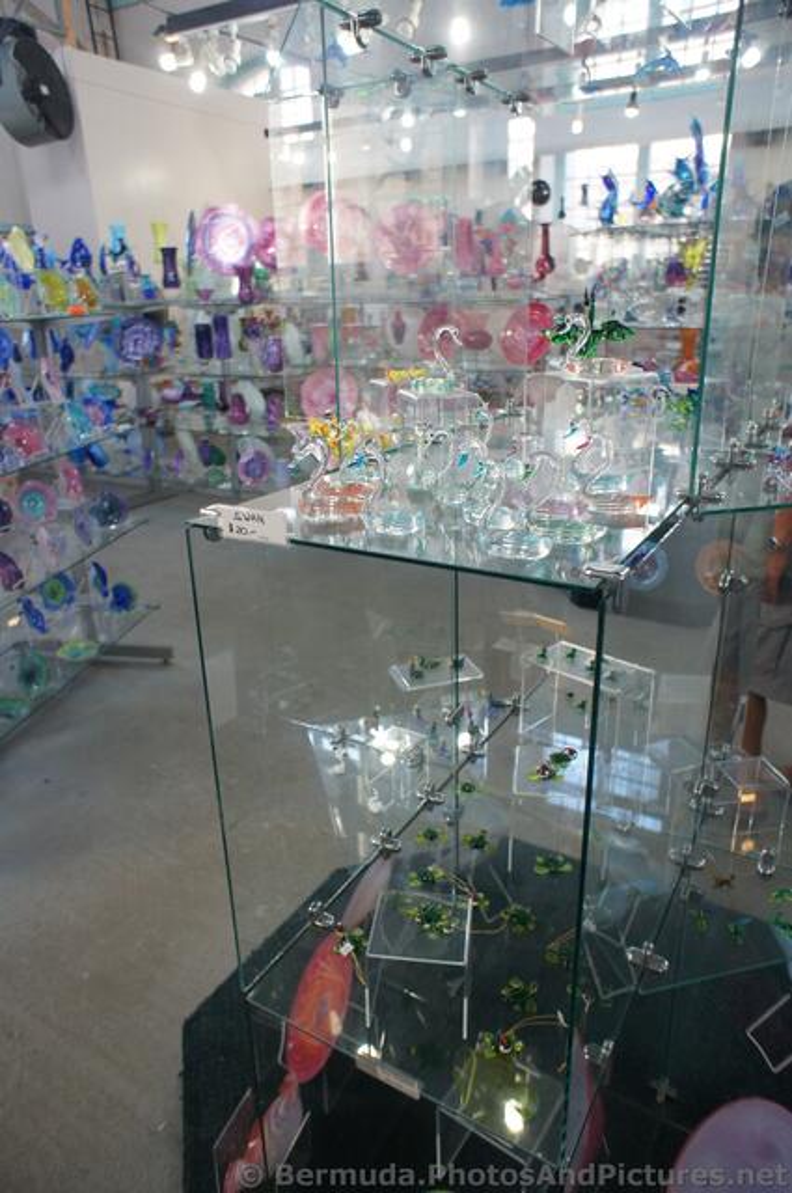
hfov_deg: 53.0
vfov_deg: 73.8
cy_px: 596
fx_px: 794
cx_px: 396
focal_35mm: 24
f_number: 4
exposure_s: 1/160
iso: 800
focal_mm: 16
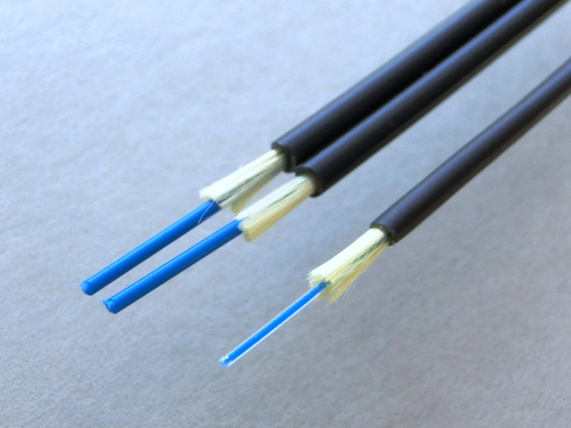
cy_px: 214
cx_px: 286
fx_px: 627
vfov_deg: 37.7
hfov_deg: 49.0
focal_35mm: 38
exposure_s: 1/125
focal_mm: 6.67
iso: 125
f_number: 3.9
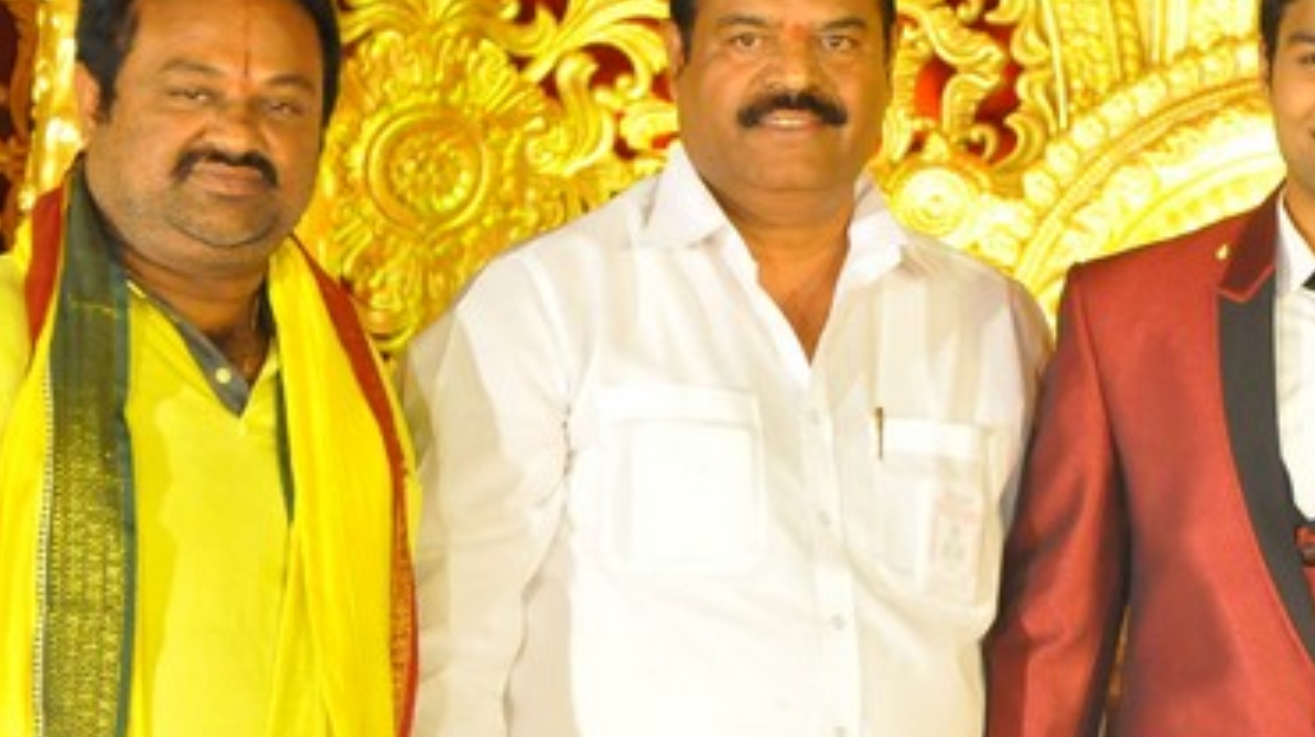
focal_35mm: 252
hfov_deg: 8.6
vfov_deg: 4.8
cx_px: 989
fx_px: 8780
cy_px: 523
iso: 2500
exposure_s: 1/125
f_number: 7.1
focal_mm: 85
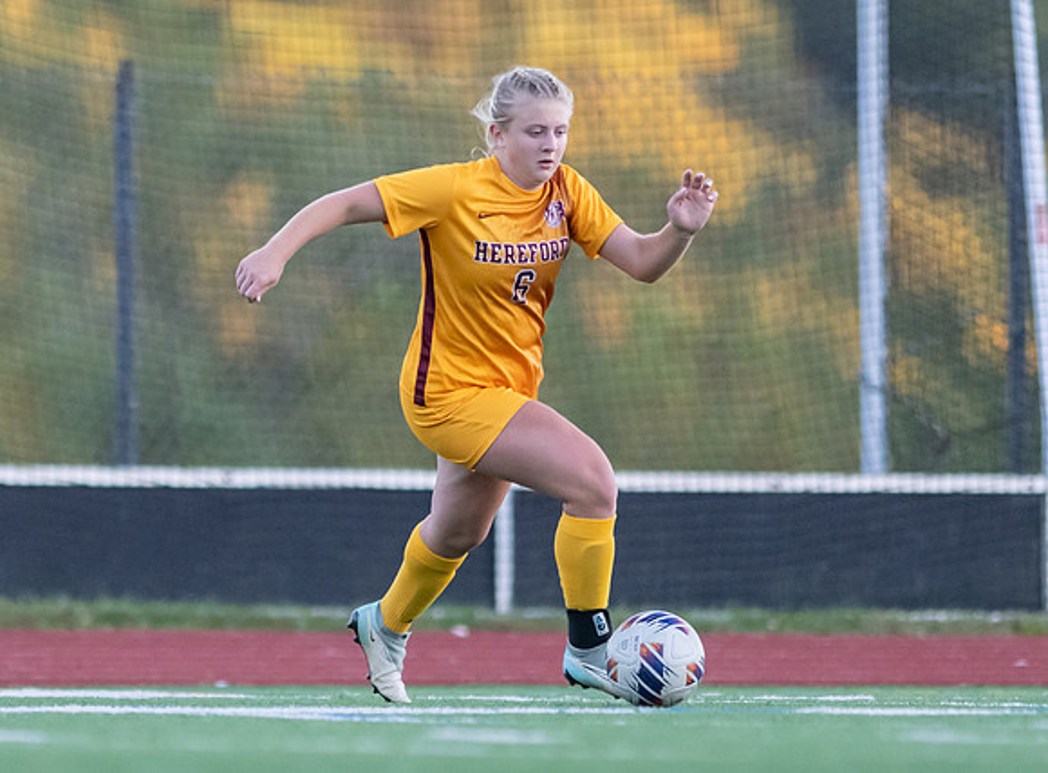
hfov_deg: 2.2
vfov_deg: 1.6
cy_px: 433
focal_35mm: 894
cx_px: 313
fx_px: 26920
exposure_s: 1/1600
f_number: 2.8
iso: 1800
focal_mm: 300
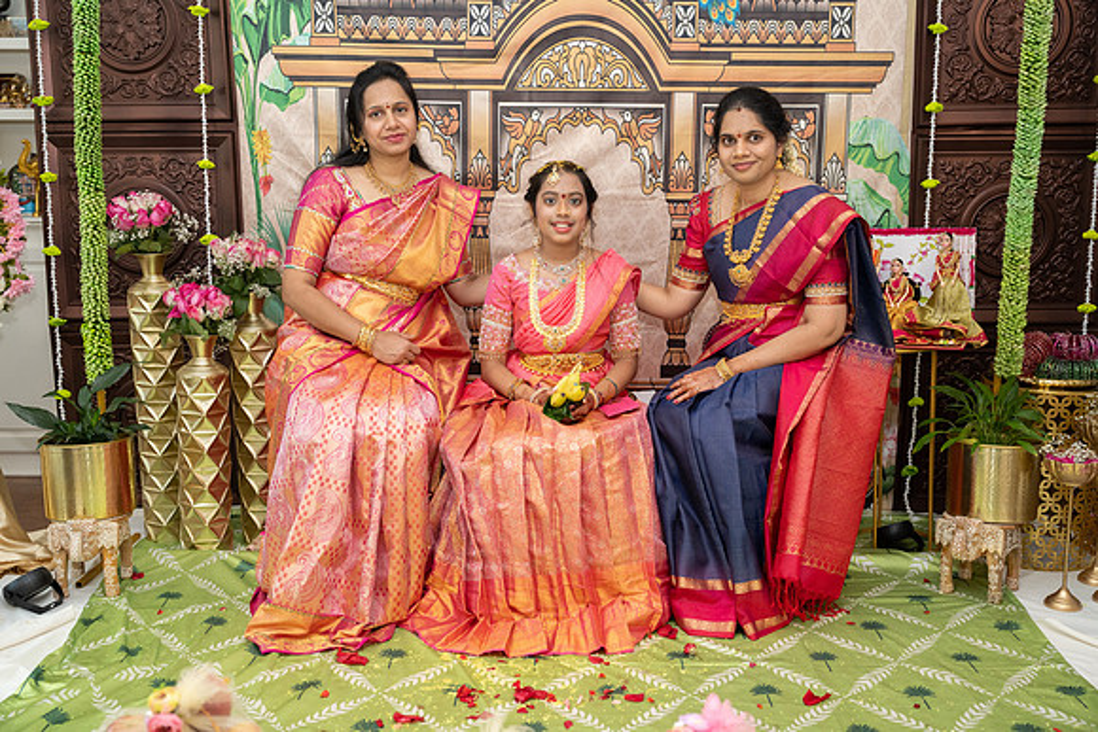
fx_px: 1163
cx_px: 549
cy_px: 366
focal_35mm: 38
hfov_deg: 50.5
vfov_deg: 35.0
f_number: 3.5
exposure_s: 1/160
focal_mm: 38
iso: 800
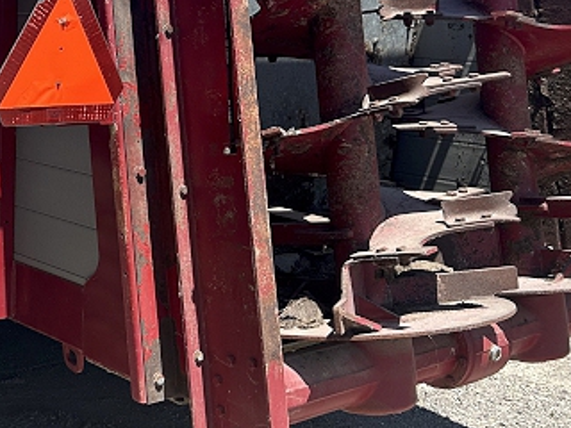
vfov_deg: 22.2
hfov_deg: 29.1
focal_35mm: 65
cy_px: 71
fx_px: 1072
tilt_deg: -3.2
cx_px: 105
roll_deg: -1.3
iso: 50
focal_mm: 5.7
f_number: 1.5
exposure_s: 1/3077
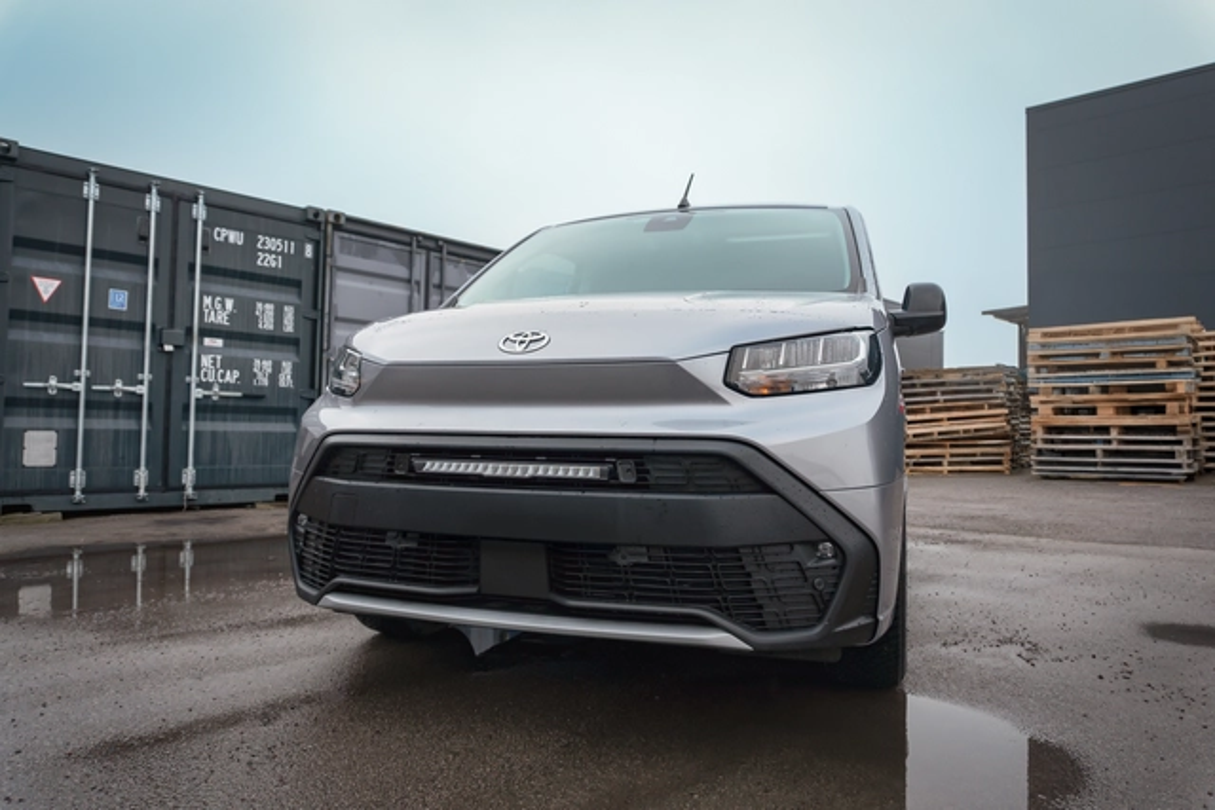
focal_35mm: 24
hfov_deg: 73.7
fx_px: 810
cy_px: 405
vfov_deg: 53.2
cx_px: 608
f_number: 5.6
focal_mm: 16
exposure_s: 1/200
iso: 160
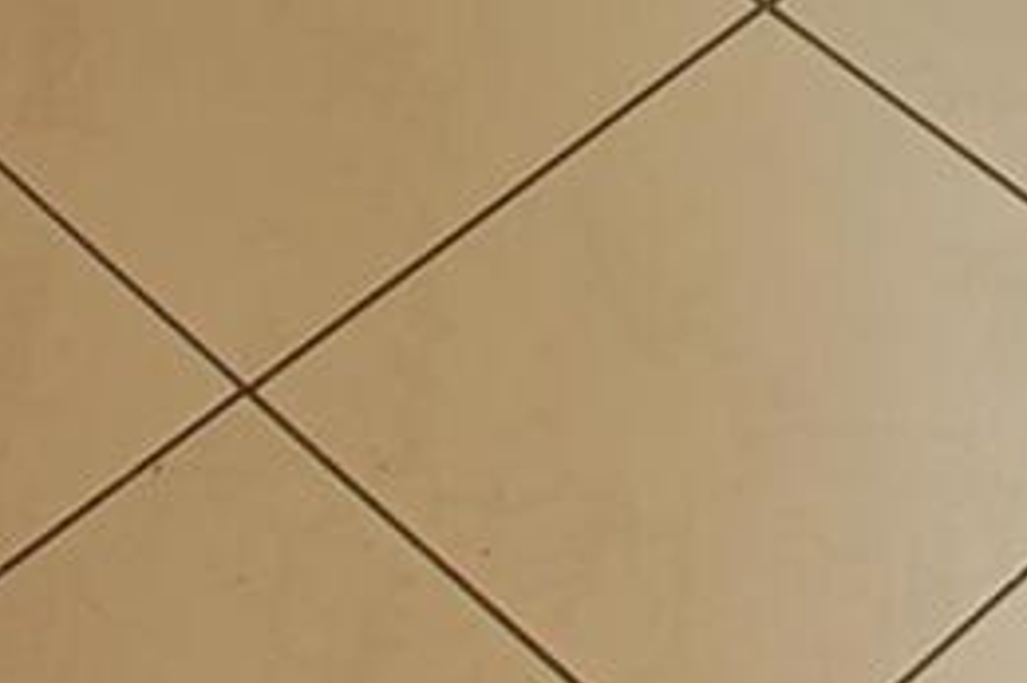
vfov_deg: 10.0
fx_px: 3706
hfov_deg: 15.3
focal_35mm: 130
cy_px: -492
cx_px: 1185
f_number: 5
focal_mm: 22
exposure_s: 1/100
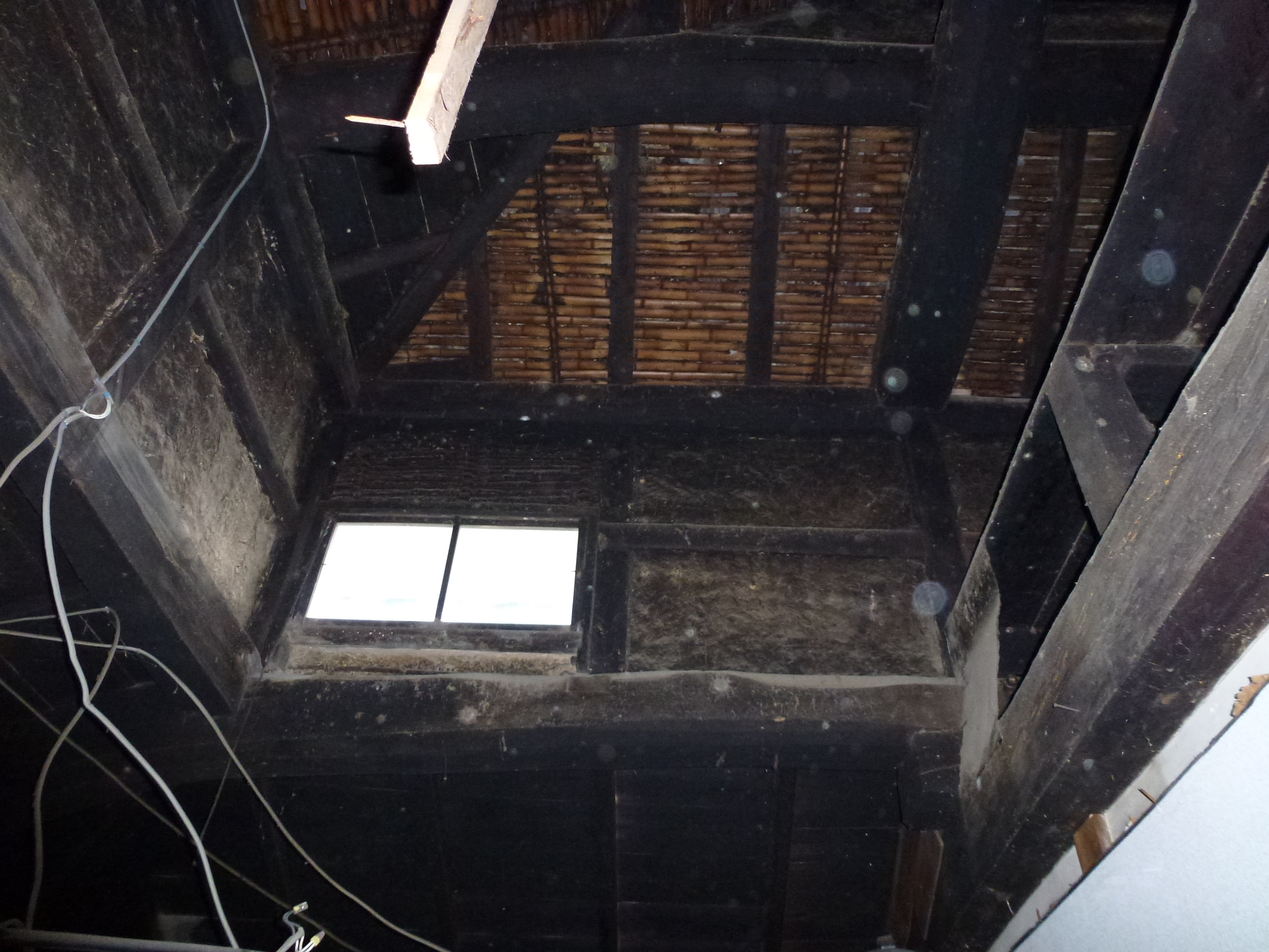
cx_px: 634
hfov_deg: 71.6
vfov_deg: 56.8
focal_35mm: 24
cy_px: 476
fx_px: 880
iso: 500
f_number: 3.3
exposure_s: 1/60
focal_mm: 4.3
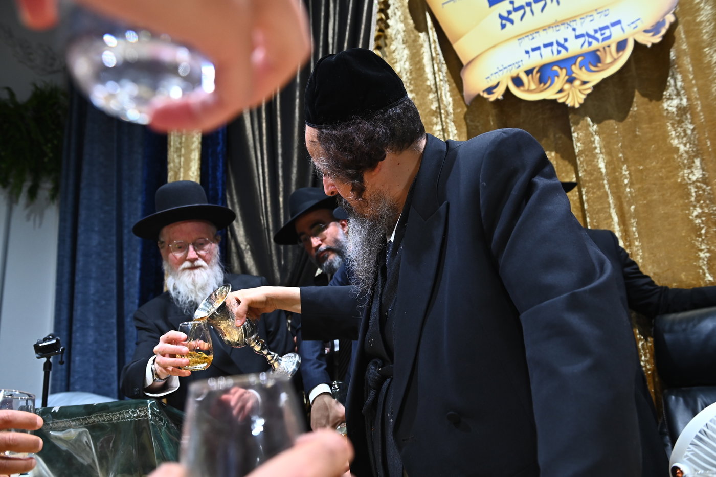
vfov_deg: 42.3
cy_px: 238
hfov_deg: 60.3
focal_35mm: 31
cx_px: 358
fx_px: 616
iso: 1250
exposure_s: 1/160
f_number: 4.5
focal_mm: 31
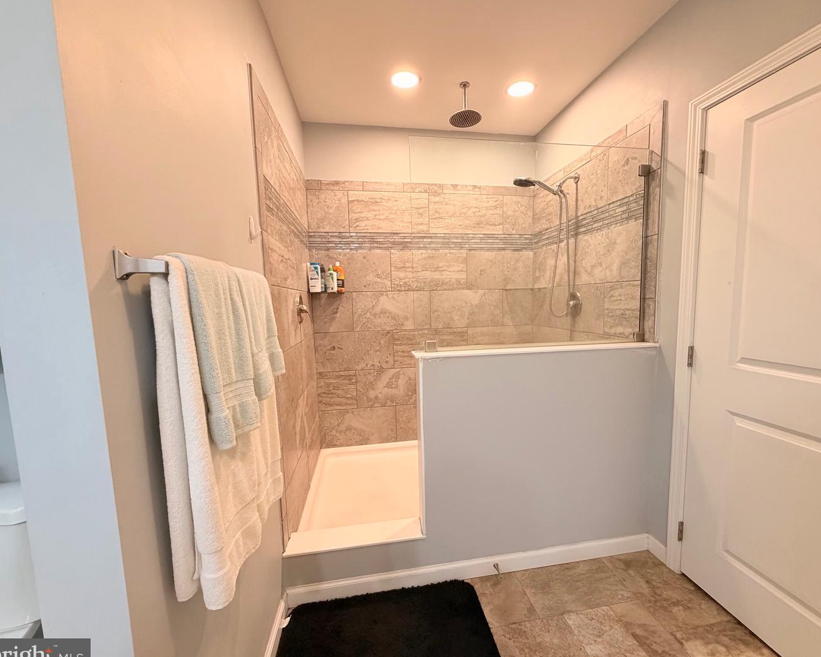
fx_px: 364
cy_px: 336
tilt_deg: -6.6
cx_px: 431
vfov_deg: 84.0
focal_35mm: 15
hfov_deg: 96.7
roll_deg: +2.3
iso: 200
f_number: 2.2
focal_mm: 2.22
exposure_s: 1/60
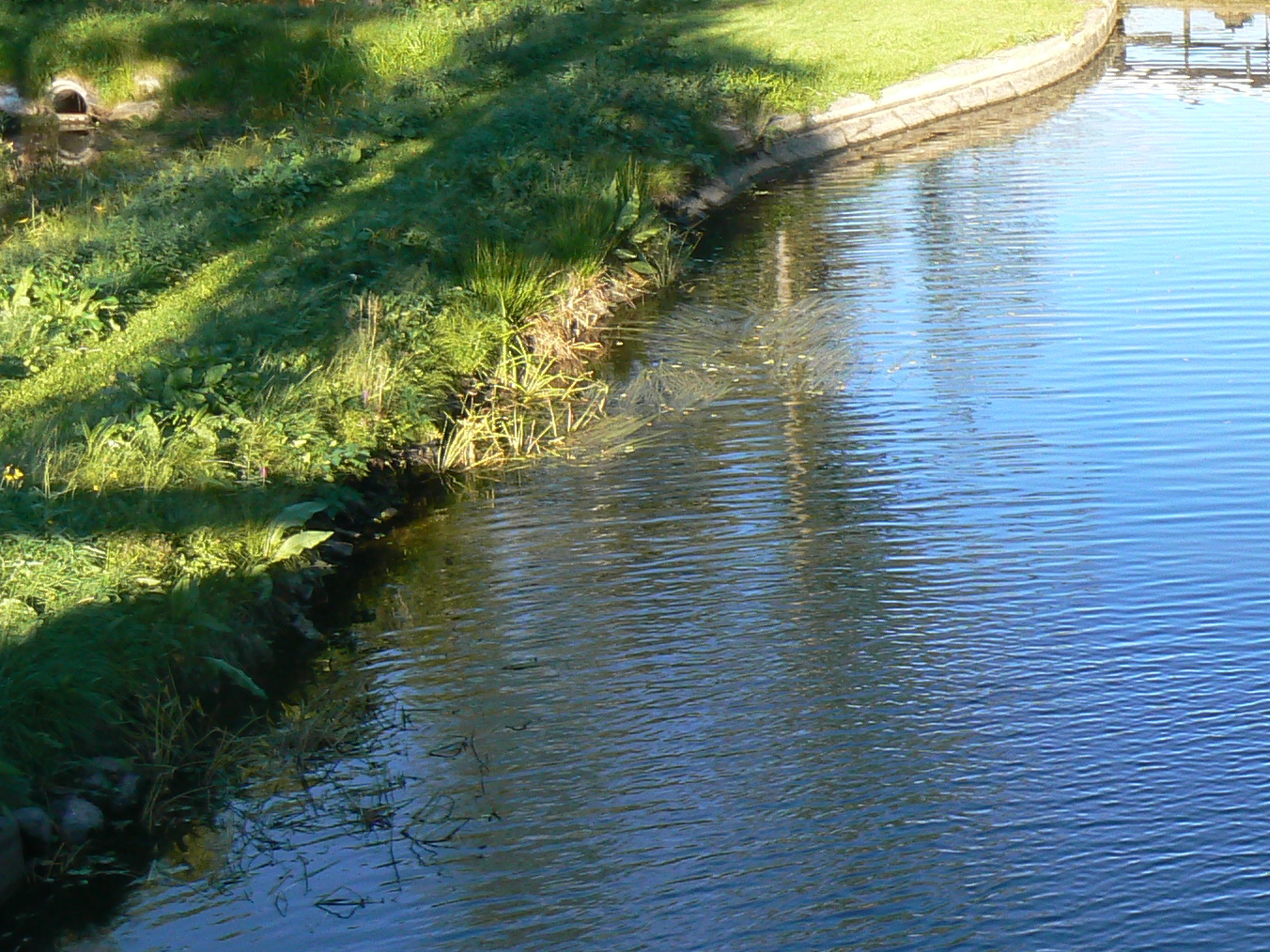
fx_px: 2752
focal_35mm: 75
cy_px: 457
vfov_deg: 19.6
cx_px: 1319
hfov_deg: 24.6
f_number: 4
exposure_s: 1/80
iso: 80
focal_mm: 6
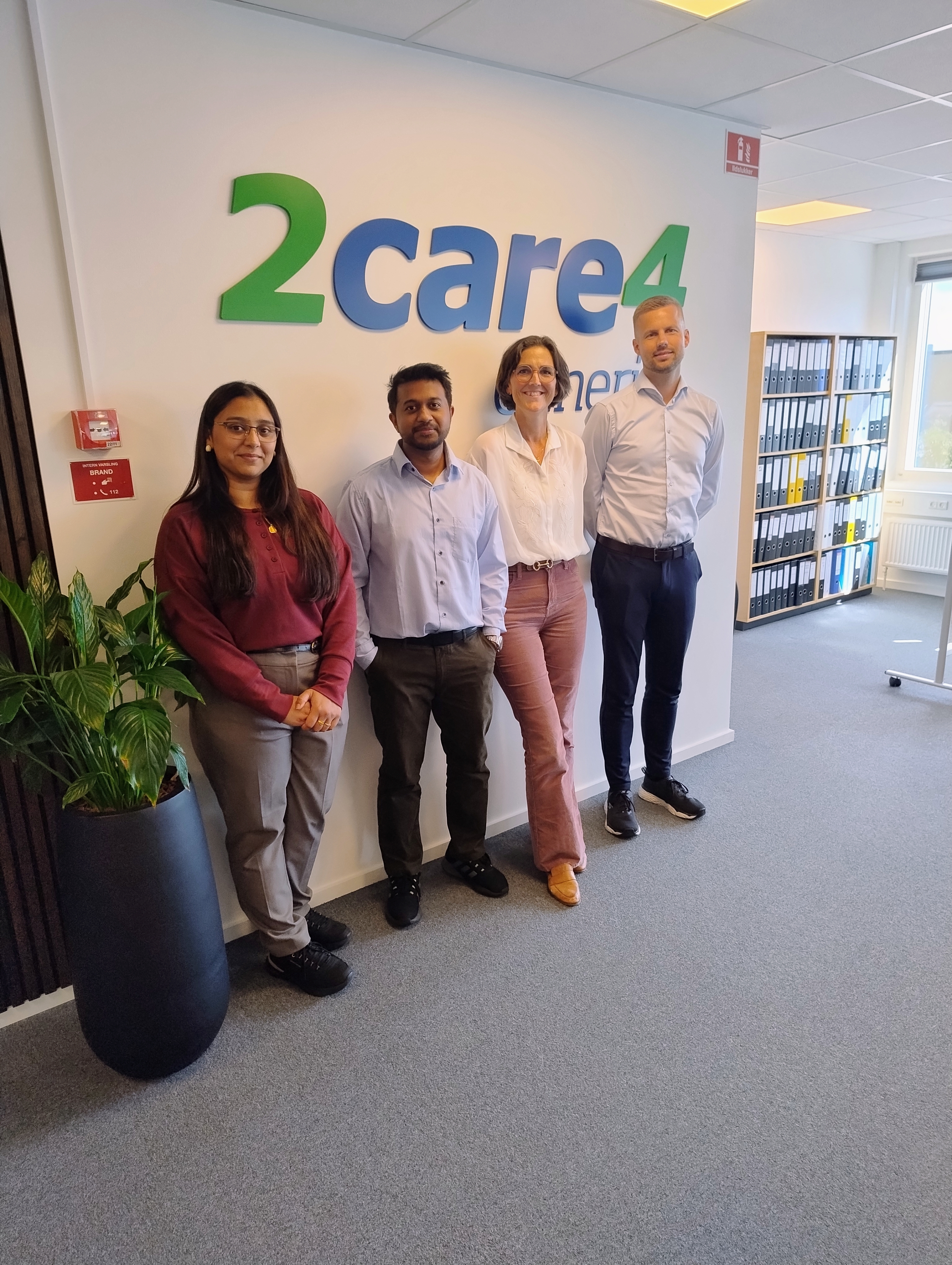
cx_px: 476
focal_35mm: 24
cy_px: 632
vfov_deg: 71.5
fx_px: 878
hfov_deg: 56.9
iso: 250
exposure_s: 1/100
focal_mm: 5.56
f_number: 1.8
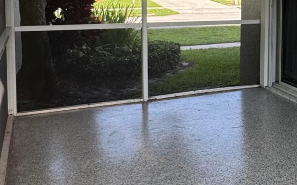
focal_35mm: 55
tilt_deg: -4.8
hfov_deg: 35.1
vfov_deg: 23.0
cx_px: 258
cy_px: 19
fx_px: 445
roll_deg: -0.6
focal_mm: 2.22
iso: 64
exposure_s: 1/99
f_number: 2.2
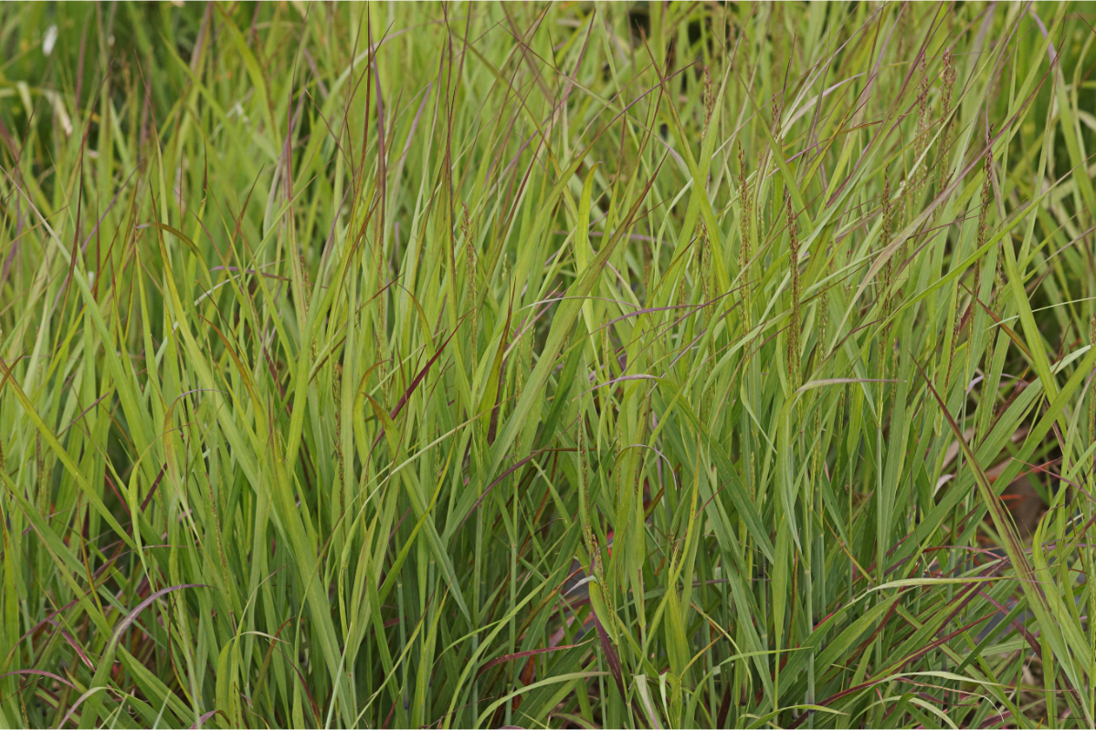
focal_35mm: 150
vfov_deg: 9.1
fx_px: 4566
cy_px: 365
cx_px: 548
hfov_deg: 13.7
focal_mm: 100
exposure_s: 1/160
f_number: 6.3
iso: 500
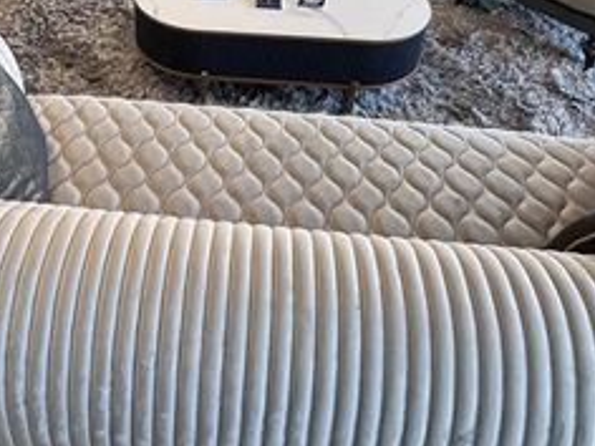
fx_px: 653
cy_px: -33
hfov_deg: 47.5
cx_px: 161
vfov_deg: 33.4
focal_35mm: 38
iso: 125
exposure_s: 1/120
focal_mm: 2.22
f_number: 2.2
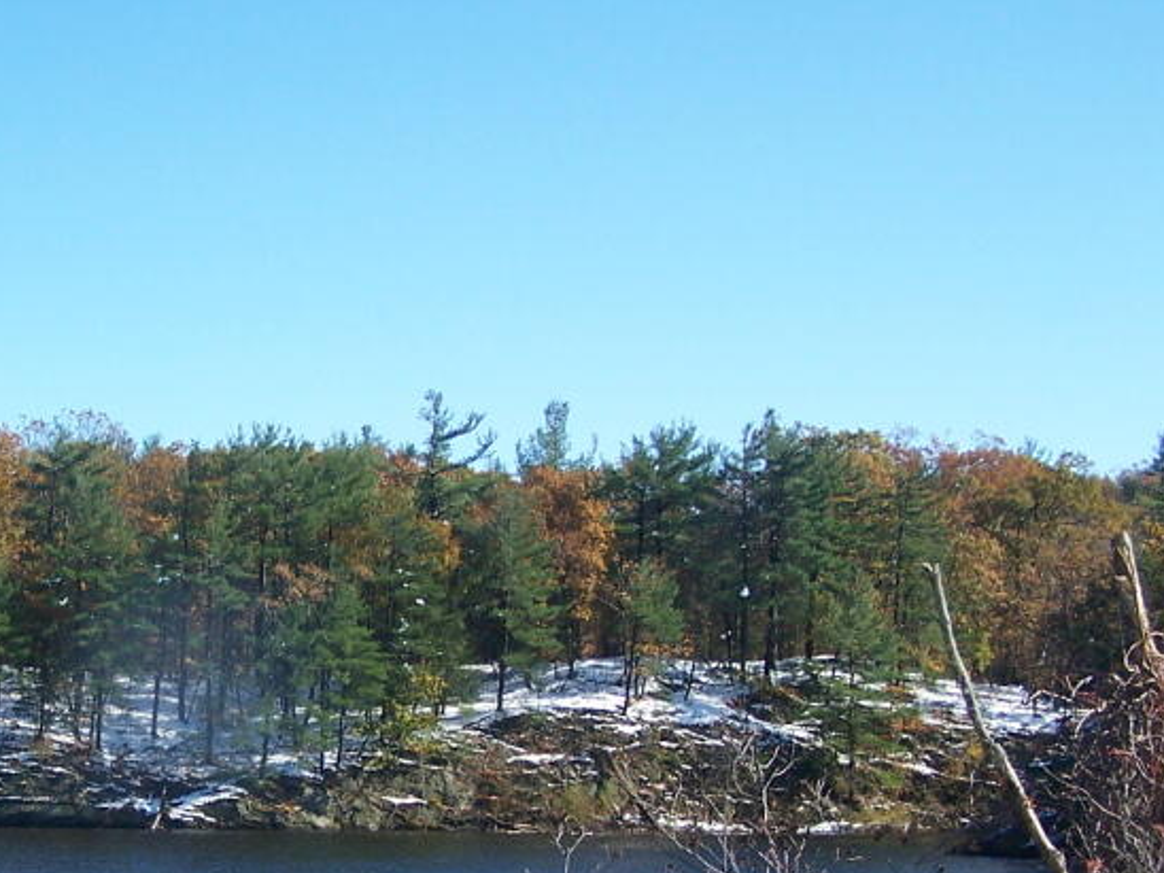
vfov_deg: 20.6
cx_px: 225
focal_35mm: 71
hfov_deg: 26.9
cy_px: 658
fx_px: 2387
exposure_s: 1/640
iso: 80
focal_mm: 6.3
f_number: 2.8
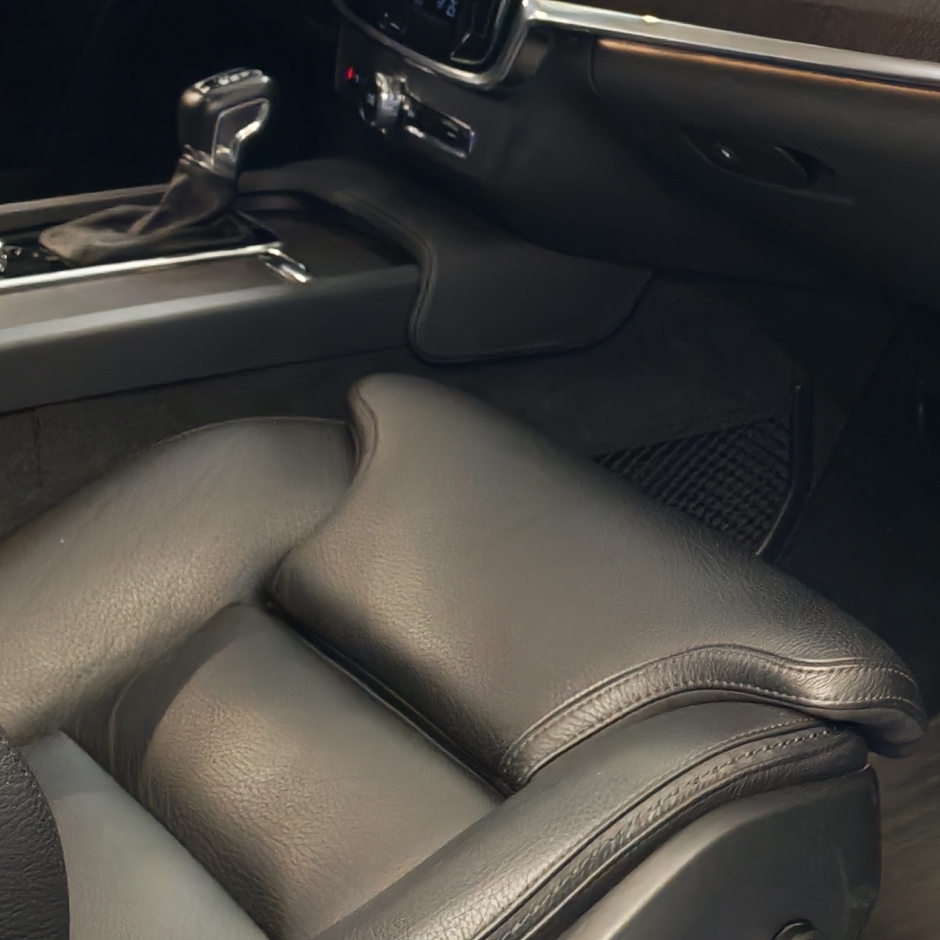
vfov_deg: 20.2
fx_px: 2642
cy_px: 390
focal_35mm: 86
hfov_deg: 19.6
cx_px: 932
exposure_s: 1/100
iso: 800
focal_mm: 6.12
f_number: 1.9
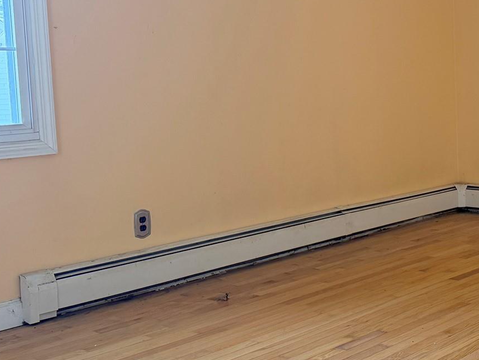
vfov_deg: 25.7
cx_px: 455
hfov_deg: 31.7
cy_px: 164
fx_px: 789
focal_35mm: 57
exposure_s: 1/60
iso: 320
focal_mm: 6.76
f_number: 1.78
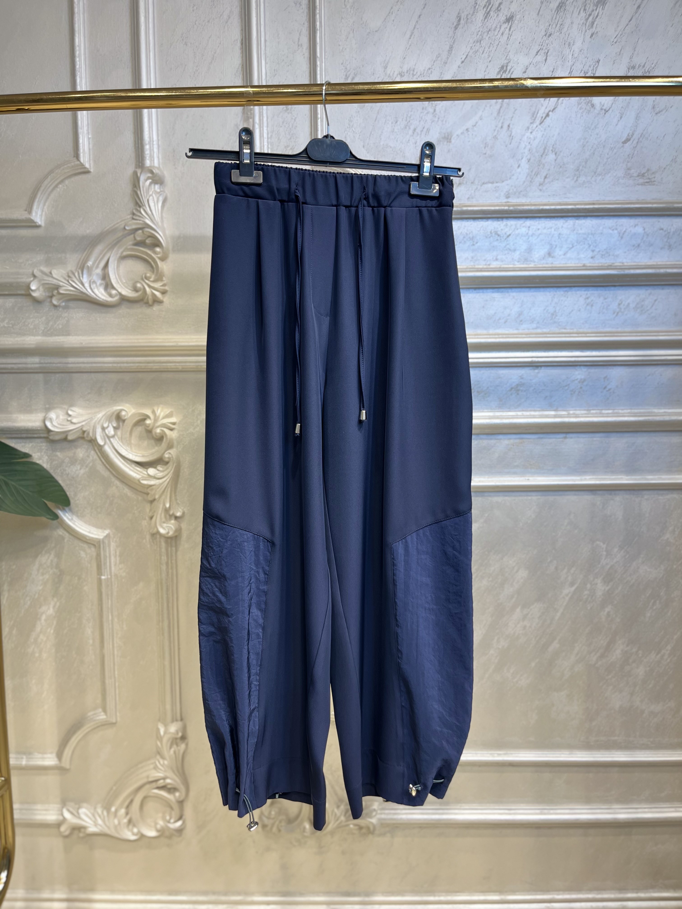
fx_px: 683
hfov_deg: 53.1
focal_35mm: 26
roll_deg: +1.0
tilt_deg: -4.7
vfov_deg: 67.3
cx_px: 341
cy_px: 454
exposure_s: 1/122
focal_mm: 5.1
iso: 50
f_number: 1.6
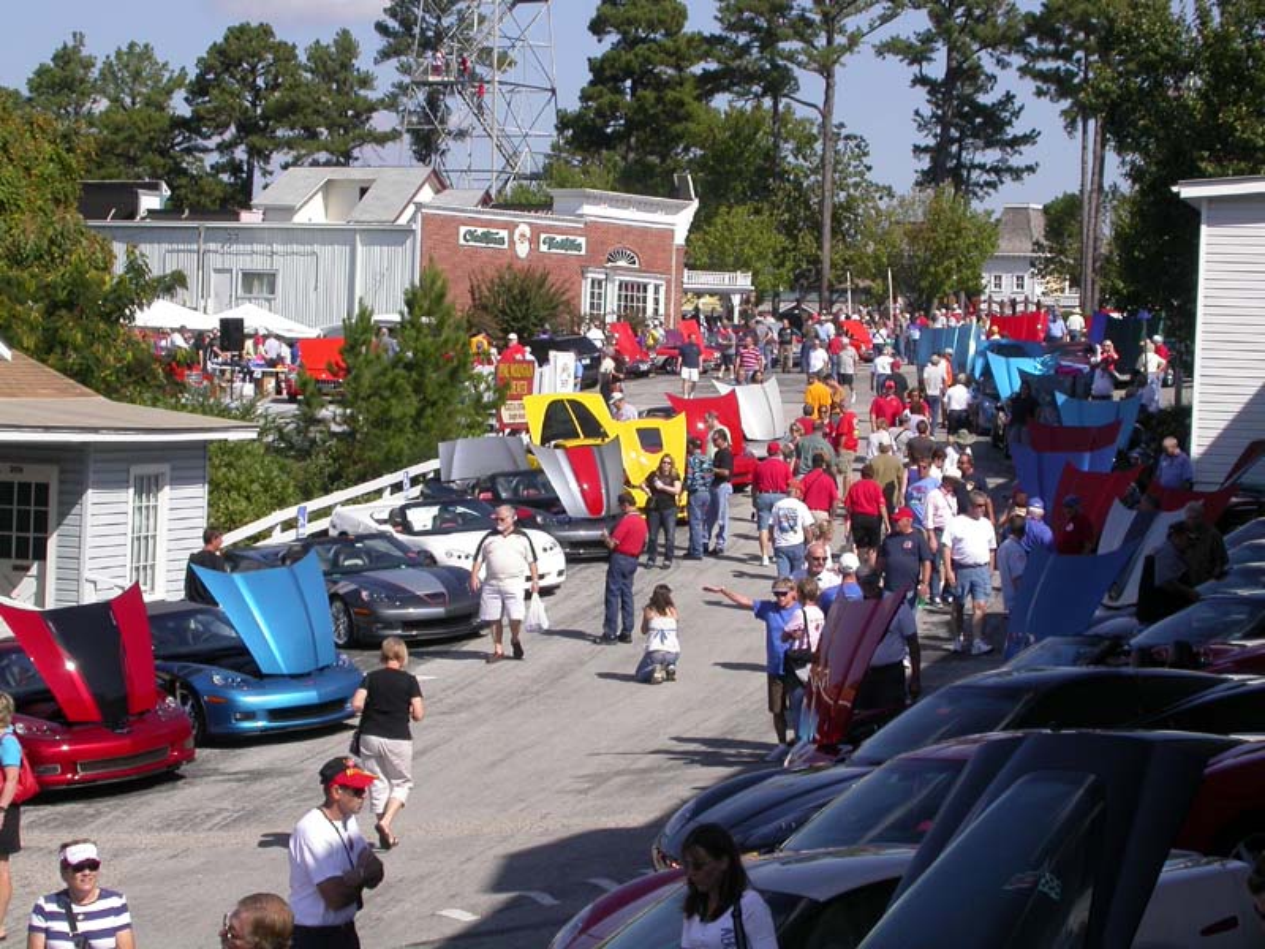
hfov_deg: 21.1
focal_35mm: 93
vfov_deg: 15.9
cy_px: 474
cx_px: 632
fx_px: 3399
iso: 100
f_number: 6.1
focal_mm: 19.3
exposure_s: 1/578
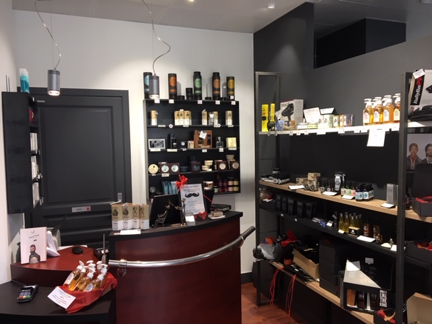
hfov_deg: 61.7
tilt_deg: -1.6
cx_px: 216
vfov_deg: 48.2
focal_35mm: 29
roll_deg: +1.5
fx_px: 362
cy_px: 162
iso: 64
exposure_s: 1/33
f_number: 2.2
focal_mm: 4.15
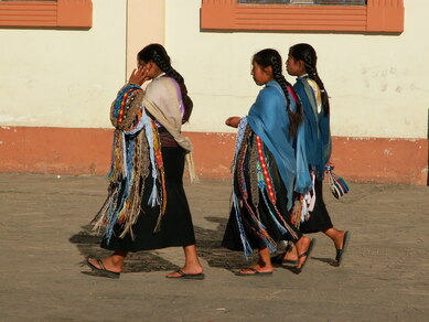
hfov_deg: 11.8
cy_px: 161
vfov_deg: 8.9
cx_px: 214
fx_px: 2070
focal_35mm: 167
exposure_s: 1/500
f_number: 7.1
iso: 50
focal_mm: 27.37
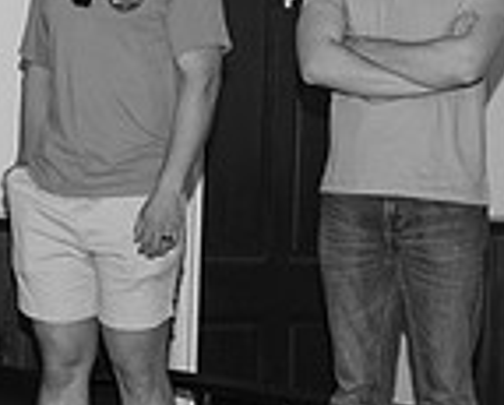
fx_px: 2840
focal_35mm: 190
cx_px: 11
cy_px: 51
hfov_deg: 10.1
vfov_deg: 8.1
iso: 800
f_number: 6.3
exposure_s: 1/125
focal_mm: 50
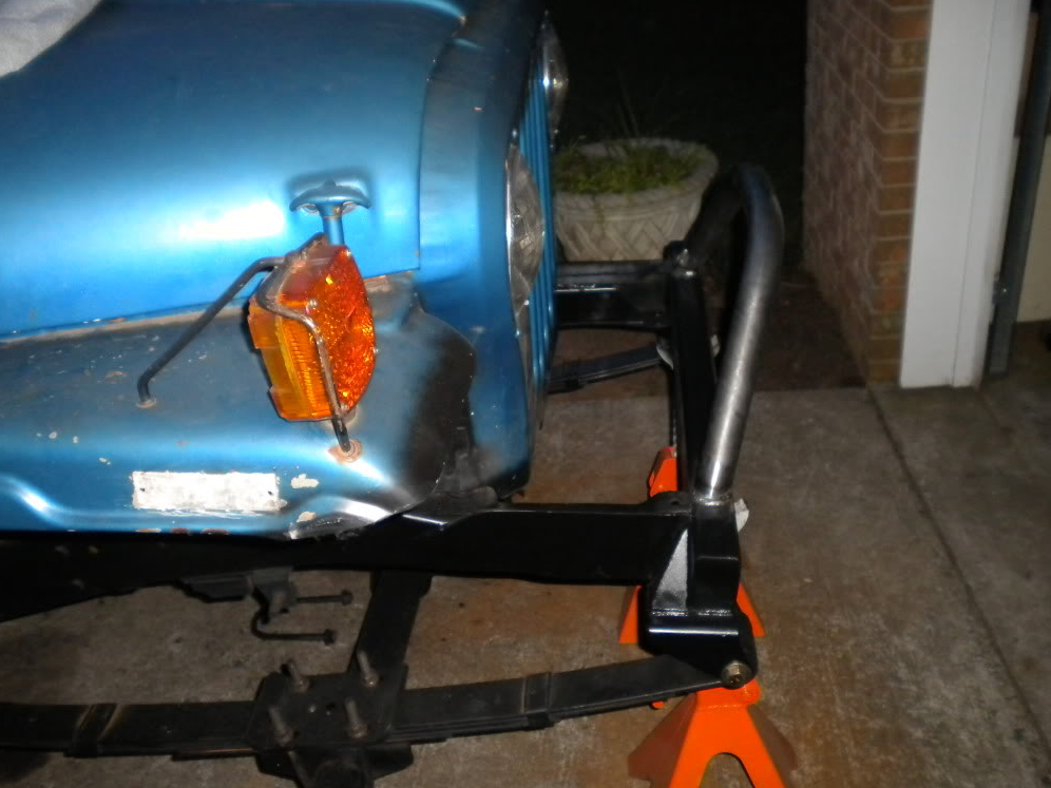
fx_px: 1093
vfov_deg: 39.7
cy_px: 384
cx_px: 536
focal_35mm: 36
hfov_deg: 51.4
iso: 400
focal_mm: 6.3
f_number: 3.1
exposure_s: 1/30
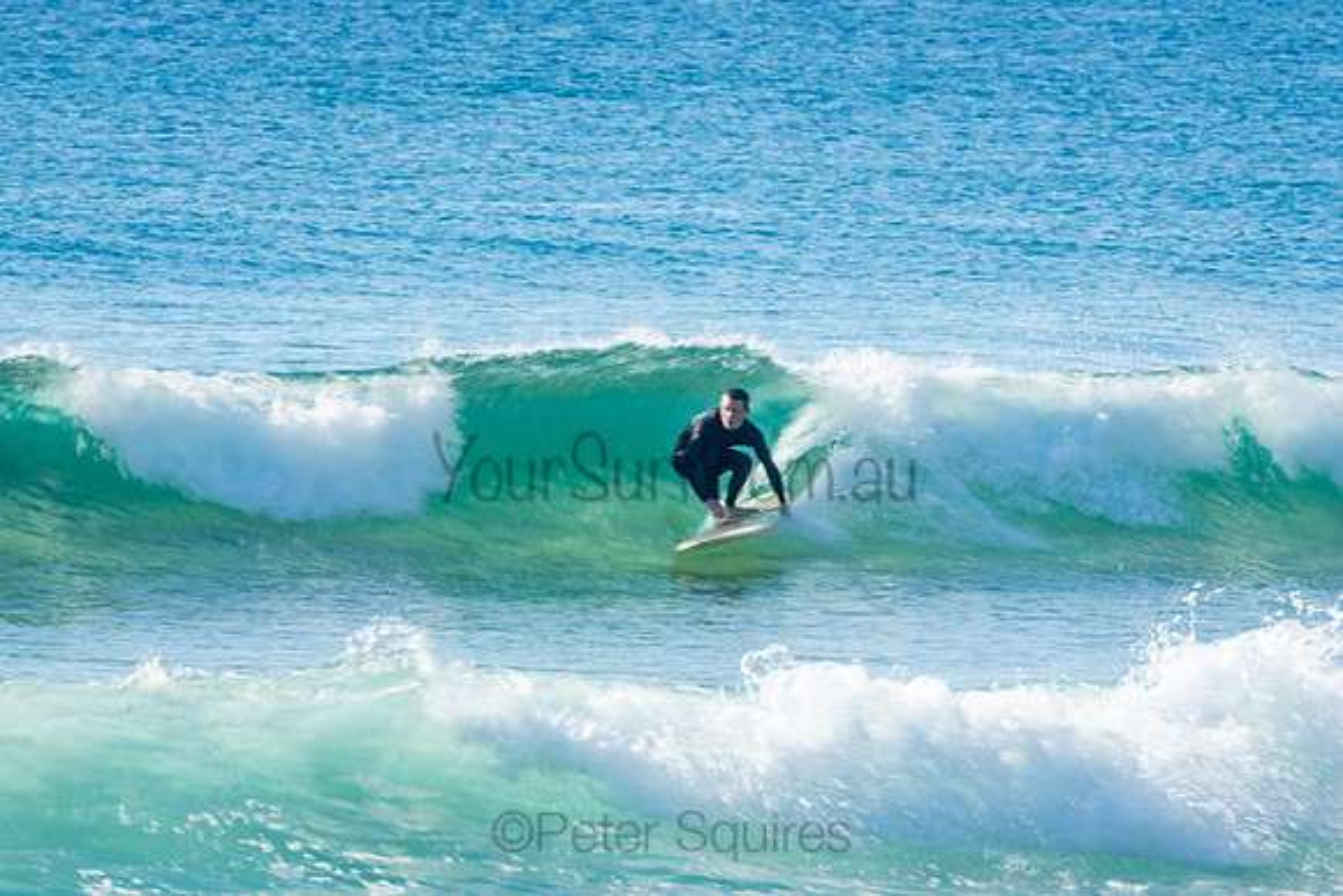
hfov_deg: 3.4
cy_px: 448
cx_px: 672
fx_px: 22388
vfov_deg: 2.3
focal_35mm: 600
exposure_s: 1/50
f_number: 18
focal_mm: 400
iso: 100
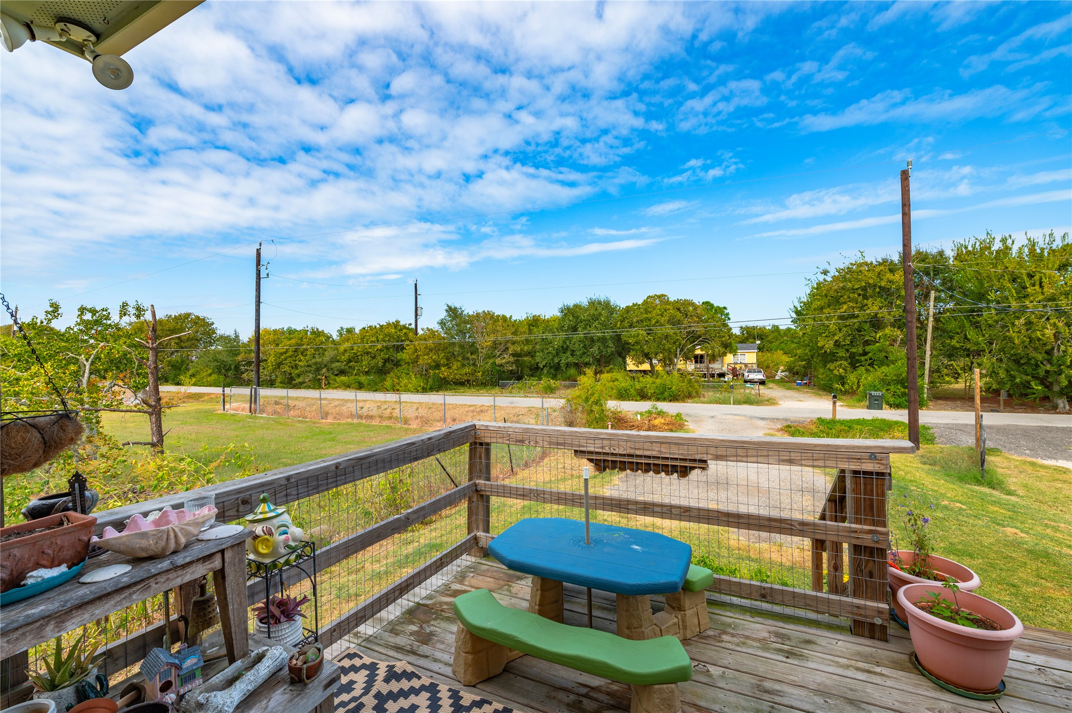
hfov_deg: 100.4
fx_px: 446
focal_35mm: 15
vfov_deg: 77.2
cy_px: 356
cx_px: 536
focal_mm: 15
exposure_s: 1/160
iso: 125
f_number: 11
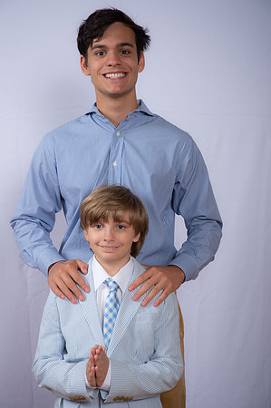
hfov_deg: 18.9
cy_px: 204
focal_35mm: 72
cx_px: 136
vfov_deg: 28.1
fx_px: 815
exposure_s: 1/160
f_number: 8
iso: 250
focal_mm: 72
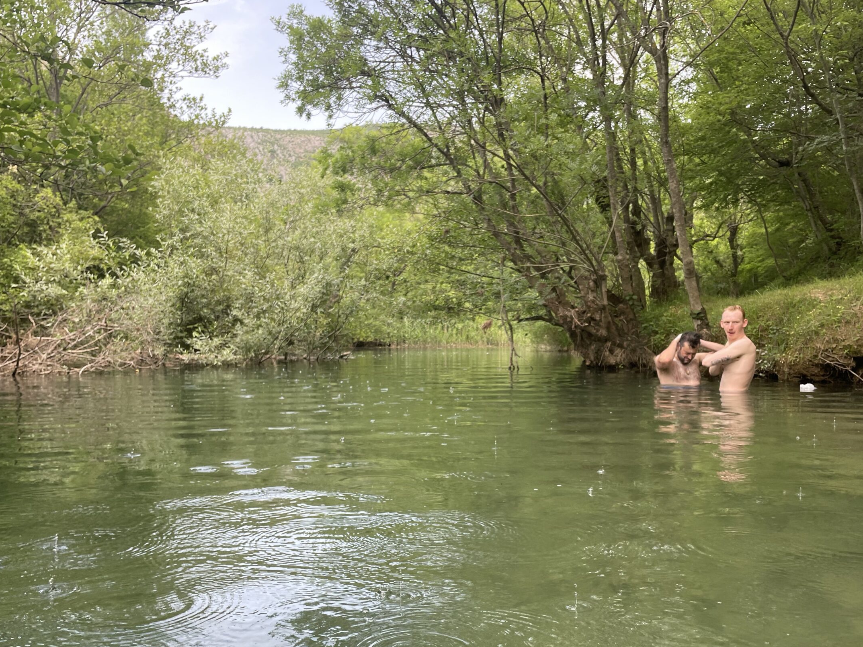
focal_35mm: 31
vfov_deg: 45.2
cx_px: 467
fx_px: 773
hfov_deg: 58.3
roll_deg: +0.4
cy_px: 385
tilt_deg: -2.5
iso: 32
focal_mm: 4.2
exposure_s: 1/240
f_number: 1.6
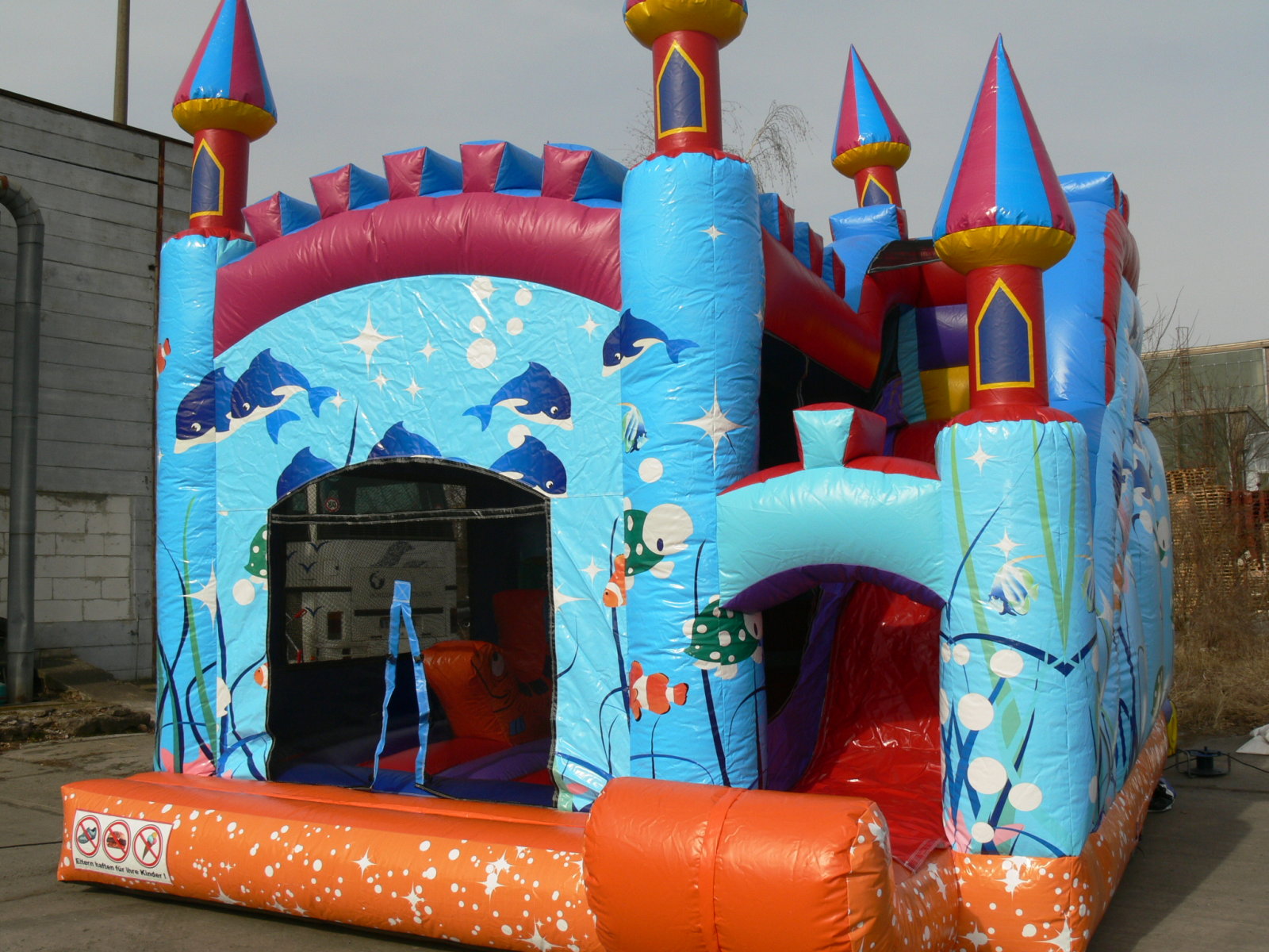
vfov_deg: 40.7
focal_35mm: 35
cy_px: 476
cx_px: 634
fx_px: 1283
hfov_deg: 52.6
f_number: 5.6
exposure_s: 1/500
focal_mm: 7.4
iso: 80
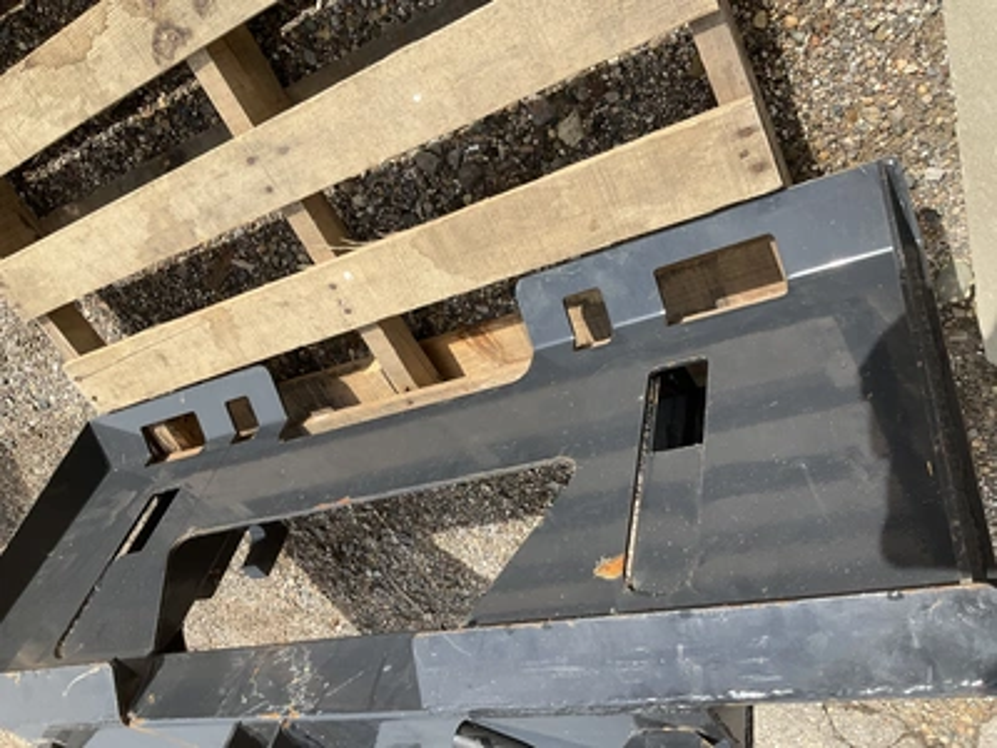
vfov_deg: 48.2
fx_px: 835
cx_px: 498
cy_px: 374
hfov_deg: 61.7
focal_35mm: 29
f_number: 1.8
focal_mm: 3
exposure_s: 1/1577
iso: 25
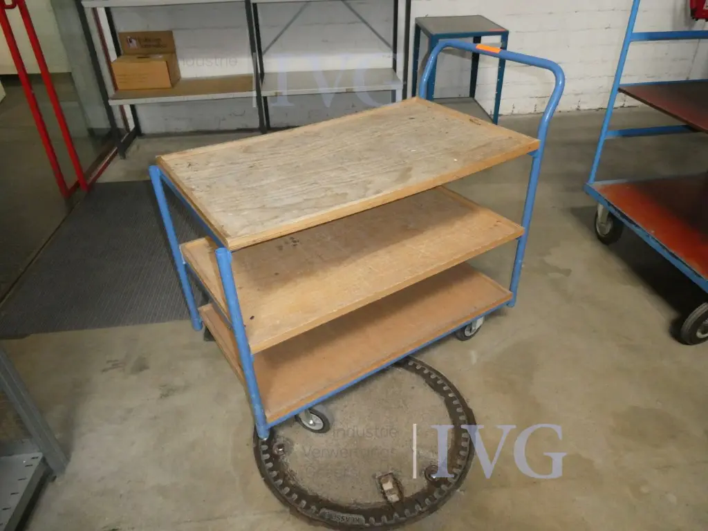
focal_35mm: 24
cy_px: 266
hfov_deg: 71.6
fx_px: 491
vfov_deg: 56.8
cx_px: 354
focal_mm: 4.3
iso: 800
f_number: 3.3
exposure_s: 1/125
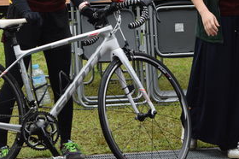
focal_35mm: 177
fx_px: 1174
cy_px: -2
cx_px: 74
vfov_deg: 7.7
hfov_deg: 11.6
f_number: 5.6
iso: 800
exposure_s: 1/800
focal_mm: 55
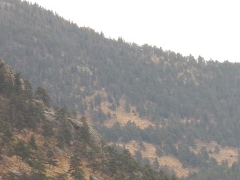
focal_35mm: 398
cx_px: 337
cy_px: 253
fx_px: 2758
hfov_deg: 5.0
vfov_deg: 3.7
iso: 125
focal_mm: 24.7
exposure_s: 1/80
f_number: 6
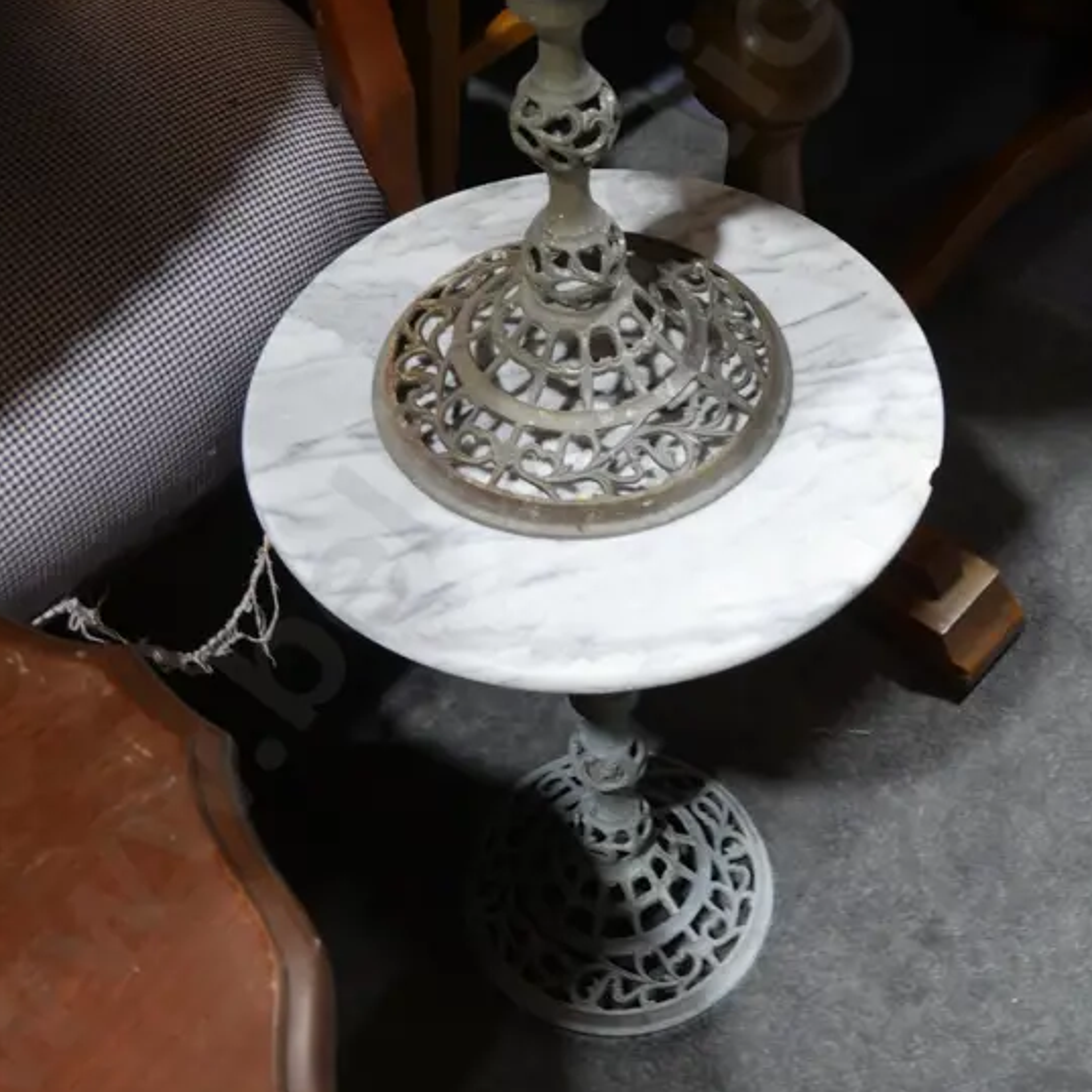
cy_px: 258
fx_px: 1927
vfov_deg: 31.0
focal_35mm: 54
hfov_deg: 31.6
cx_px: 601
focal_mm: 16
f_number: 3.6
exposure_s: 1/60
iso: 320
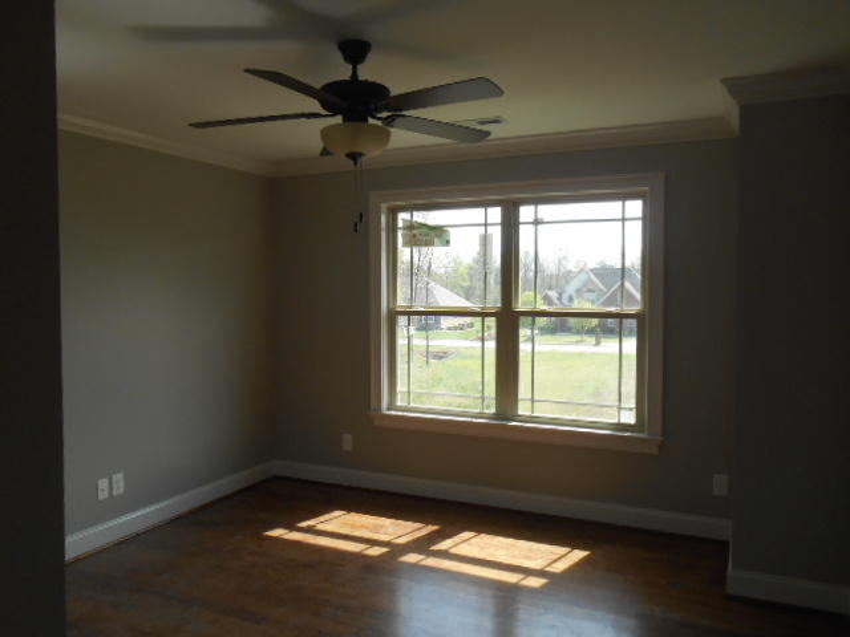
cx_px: 425
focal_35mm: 26
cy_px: 318
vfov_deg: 53.1
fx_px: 638
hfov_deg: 67.3
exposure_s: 1/250
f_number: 3.4
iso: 160
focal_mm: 4.7
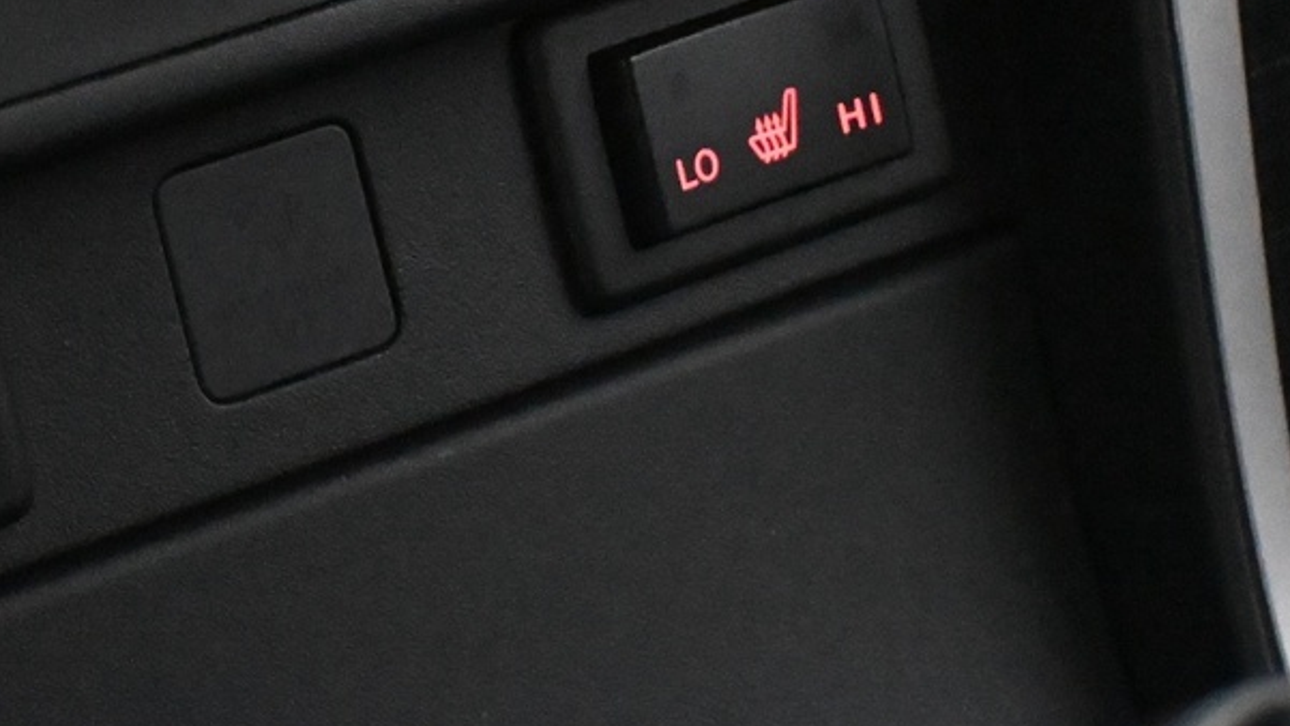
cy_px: -352
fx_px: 5507
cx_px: 124
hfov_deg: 13.2
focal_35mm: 161
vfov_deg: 7.4
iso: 12800
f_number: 5.6
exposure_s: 1/60
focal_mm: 38
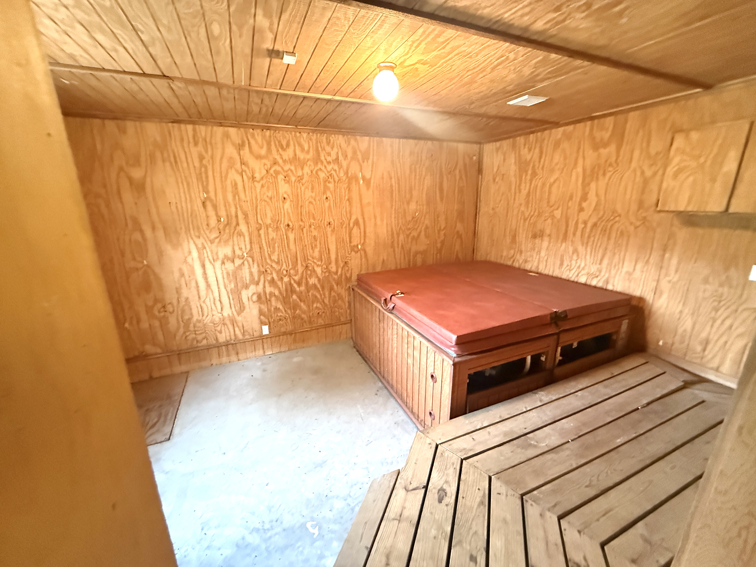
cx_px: 378
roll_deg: +0.3
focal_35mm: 14
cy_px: 284
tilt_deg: -15.7
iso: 1250
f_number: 2.2
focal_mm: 2.22
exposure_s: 1/60
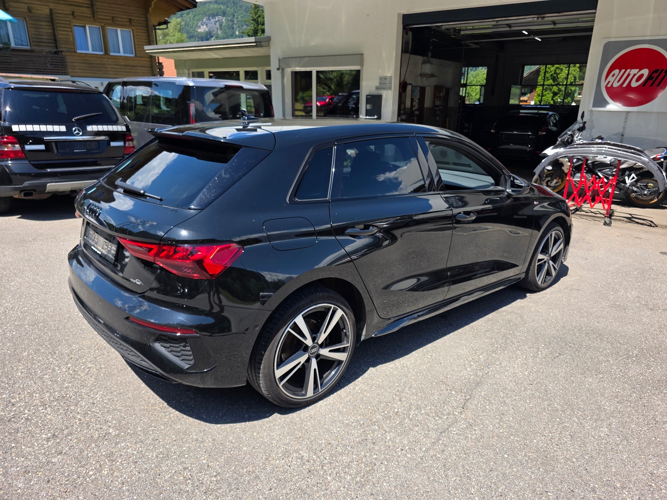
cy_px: 250
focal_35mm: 23
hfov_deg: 73.9
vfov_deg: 58.9
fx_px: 443
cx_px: 334
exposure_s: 1/2265
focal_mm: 6.3
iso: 80
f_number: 1.7
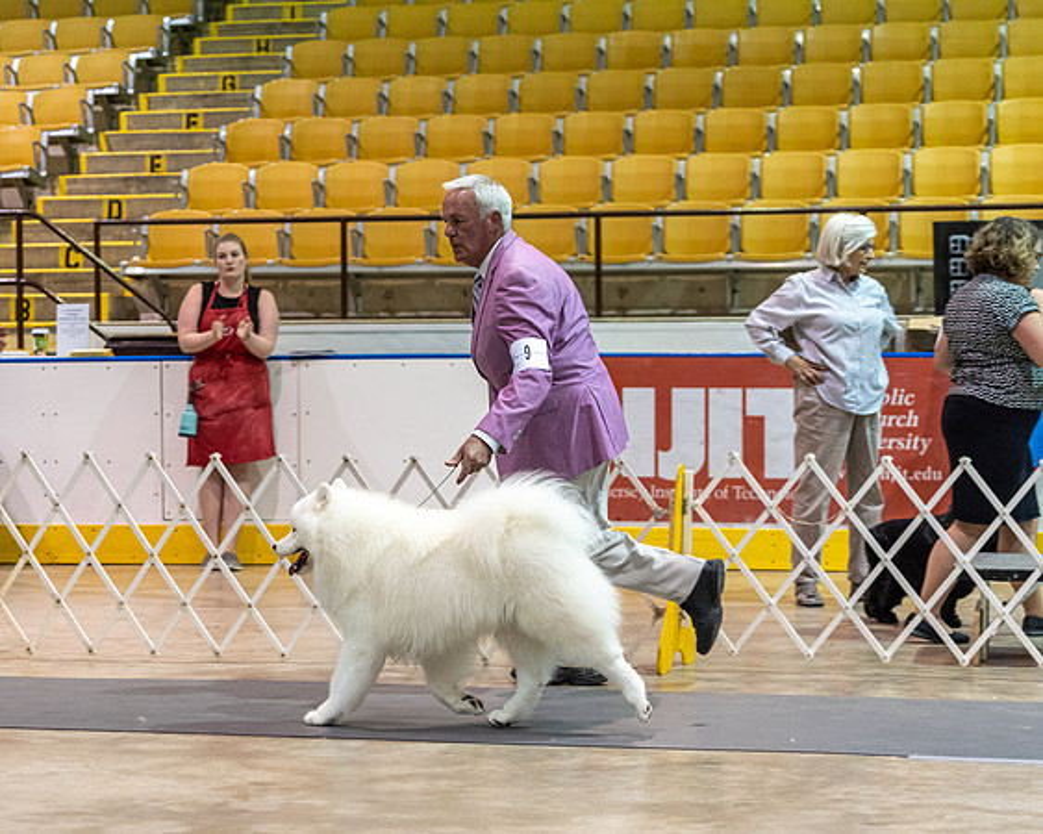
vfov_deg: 17.7
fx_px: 2676
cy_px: 417
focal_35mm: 87
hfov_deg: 22.1
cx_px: 522
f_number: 4
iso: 3200
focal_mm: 77
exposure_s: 1/320
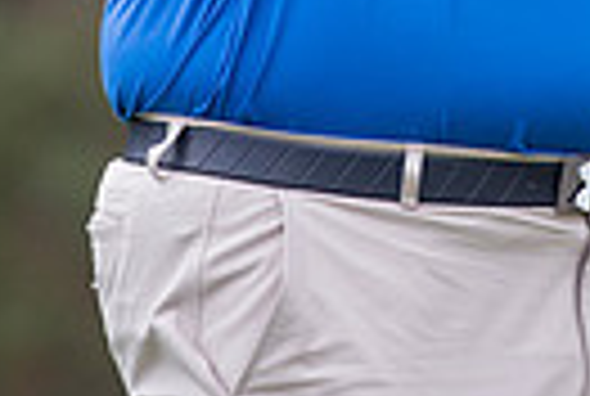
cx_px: 477
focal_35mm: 1324
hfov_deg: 1.6
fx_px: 21748
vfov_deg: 1.0
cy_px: -389
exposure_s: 1/2500
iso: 800
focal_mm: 300
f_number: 4
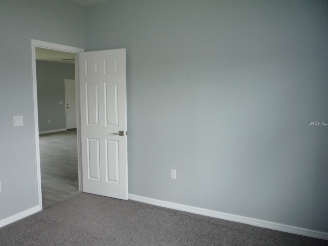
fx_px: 284
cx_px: 164
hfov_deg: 60.0
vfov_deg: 46.8
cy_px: 123
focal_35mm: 30
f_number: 3.3
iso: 100
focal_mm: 5.2
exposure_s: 1/30
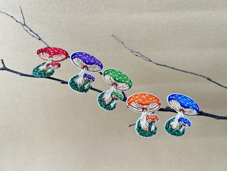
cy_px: 86
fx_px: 170
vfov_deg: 53.1
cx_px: 114
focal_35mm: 26
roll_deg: +2.6
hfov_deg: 67.3
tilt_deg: -29.8
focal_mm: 5.7
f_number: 1.5
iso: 64
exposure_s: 1/50
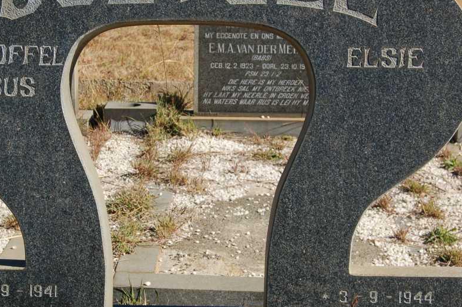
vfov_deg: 16.9
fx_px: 1035
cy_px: 140
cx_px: 173
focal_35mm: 81
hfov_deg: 25.1
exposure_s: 1/400
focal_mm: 35
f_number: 6.3
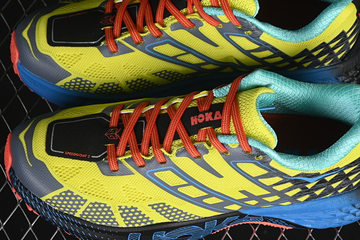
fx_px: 1050
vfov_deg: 13.0
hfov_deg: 19.5
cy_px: 92
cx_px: 196
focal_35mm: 105
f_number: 7.1
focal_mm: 50
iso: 160
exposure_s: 1/80
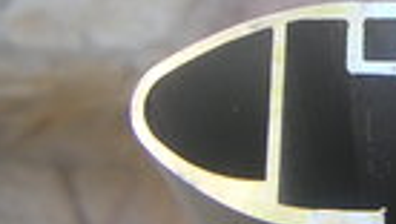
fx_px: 1230
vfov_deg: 10.4
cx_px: 367
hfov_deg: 18.0
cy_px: 106
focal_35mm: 117
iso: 64
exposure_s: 1/90
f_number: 2.8
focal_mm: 4.8
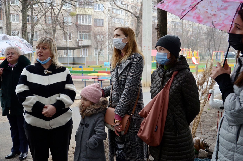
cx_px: 122
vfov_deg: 34.1
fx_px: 263
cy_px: 80
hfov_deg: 49.6
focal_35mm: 39
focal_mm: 26
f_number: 4
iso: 800
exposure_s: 1/250
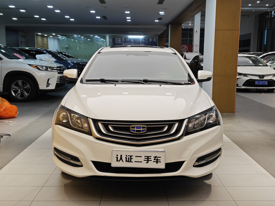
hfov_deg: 52.6
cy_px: 103
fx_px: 278
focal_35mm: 35
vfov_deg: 40.7
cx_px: 138
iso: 80
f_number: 1.9
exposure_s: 1/100
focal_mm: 8.7
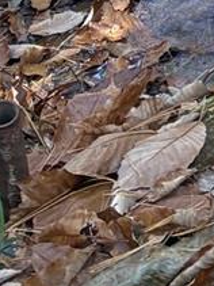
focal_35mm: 189
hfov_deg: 6.7
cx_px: 768
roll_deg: +0.1
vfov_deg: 8.2
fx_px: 1559
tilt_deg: -8.6
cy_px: -675
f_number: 1.6
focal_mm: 5.96
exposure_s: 1/295
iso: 64
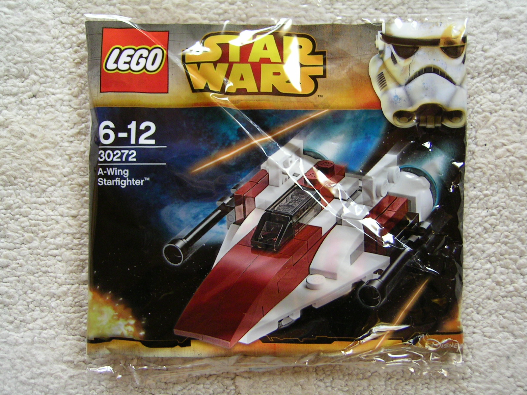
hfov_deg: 51.4
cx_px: 264
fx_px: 548
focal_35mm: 36
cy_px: 198
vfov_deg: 39.7
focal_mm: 5.6
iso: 100
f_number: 2.8
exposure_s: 1/7.5
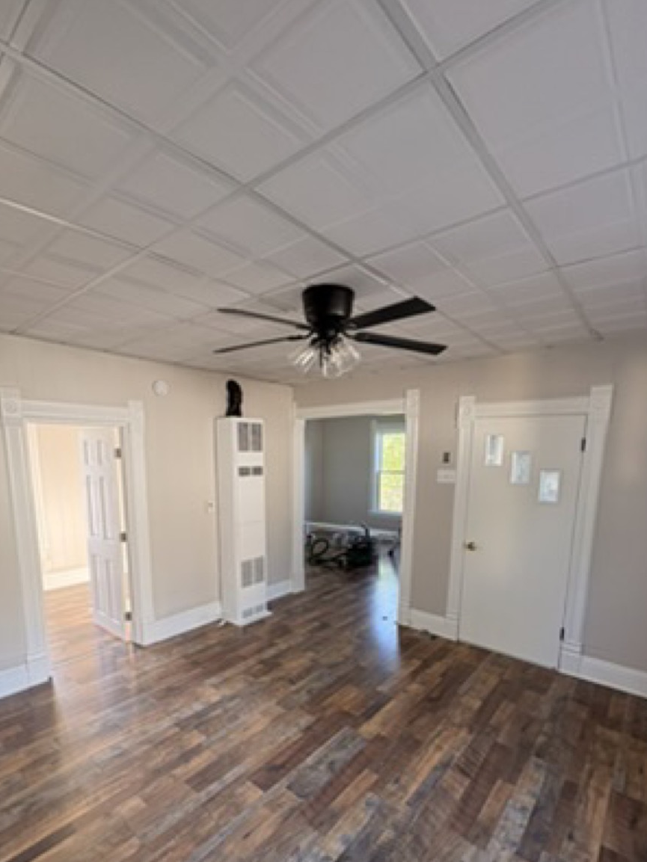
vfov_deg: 89.8
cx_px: 304
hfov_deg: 74.7
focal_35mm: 17
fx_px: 424
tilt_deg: -9.2
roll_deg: +1.3
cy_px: 520
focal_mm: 2.22
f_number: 2.2
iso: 250
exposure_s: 1/85
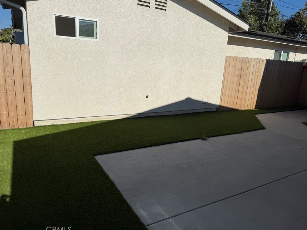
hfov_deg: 69.4
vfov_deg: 54.9
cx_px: 155
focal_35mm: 25
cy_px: 114
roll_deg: -0.3
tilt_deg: -10.8
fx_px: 222
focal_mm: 6.76
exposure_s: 1/14286
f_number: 1.78
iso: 80
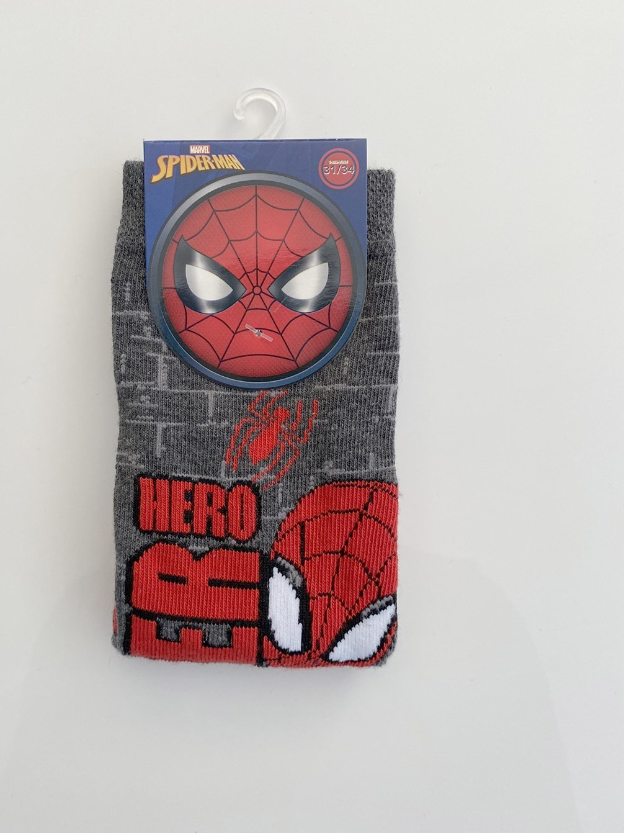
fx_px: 745
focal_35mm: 31
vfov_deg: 58.3
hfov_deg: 45.2
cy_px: 377
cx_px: 253
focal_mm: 4.25
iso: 125
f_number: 1.8
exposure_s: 1/110
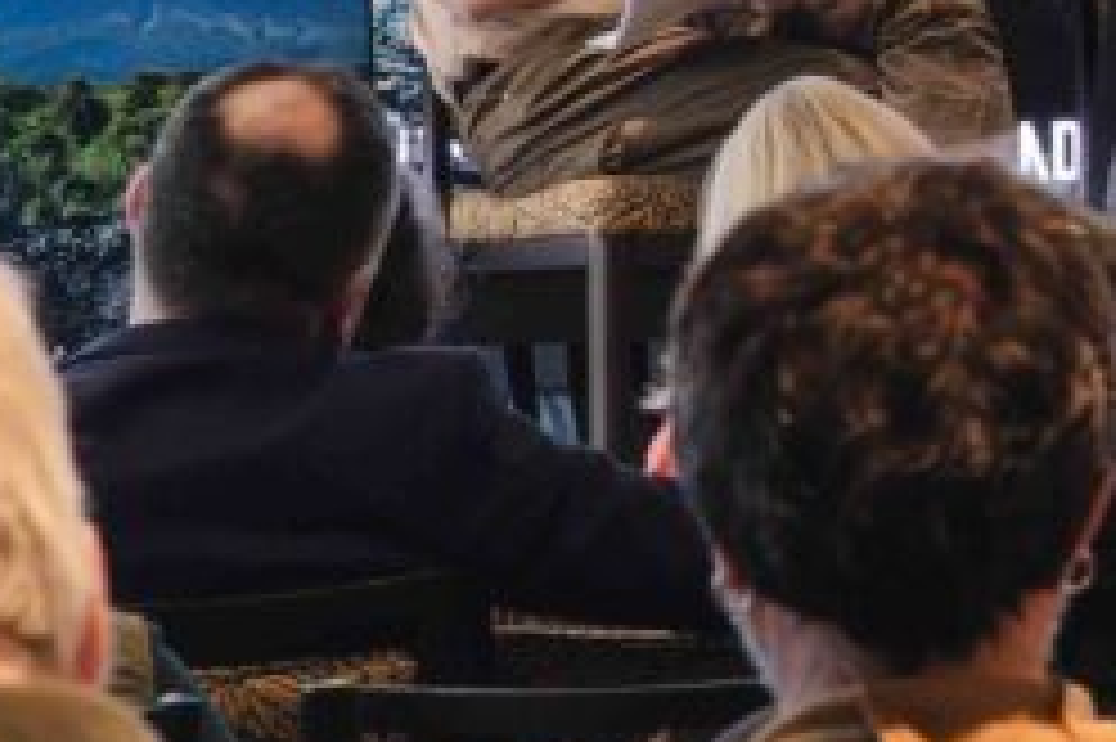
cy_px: 13
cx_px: 1629
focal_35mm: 276
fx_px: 8550
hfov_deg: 7.4
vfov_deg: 5.0
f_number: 7.1
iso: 6400
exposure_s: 1/200
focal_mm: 57
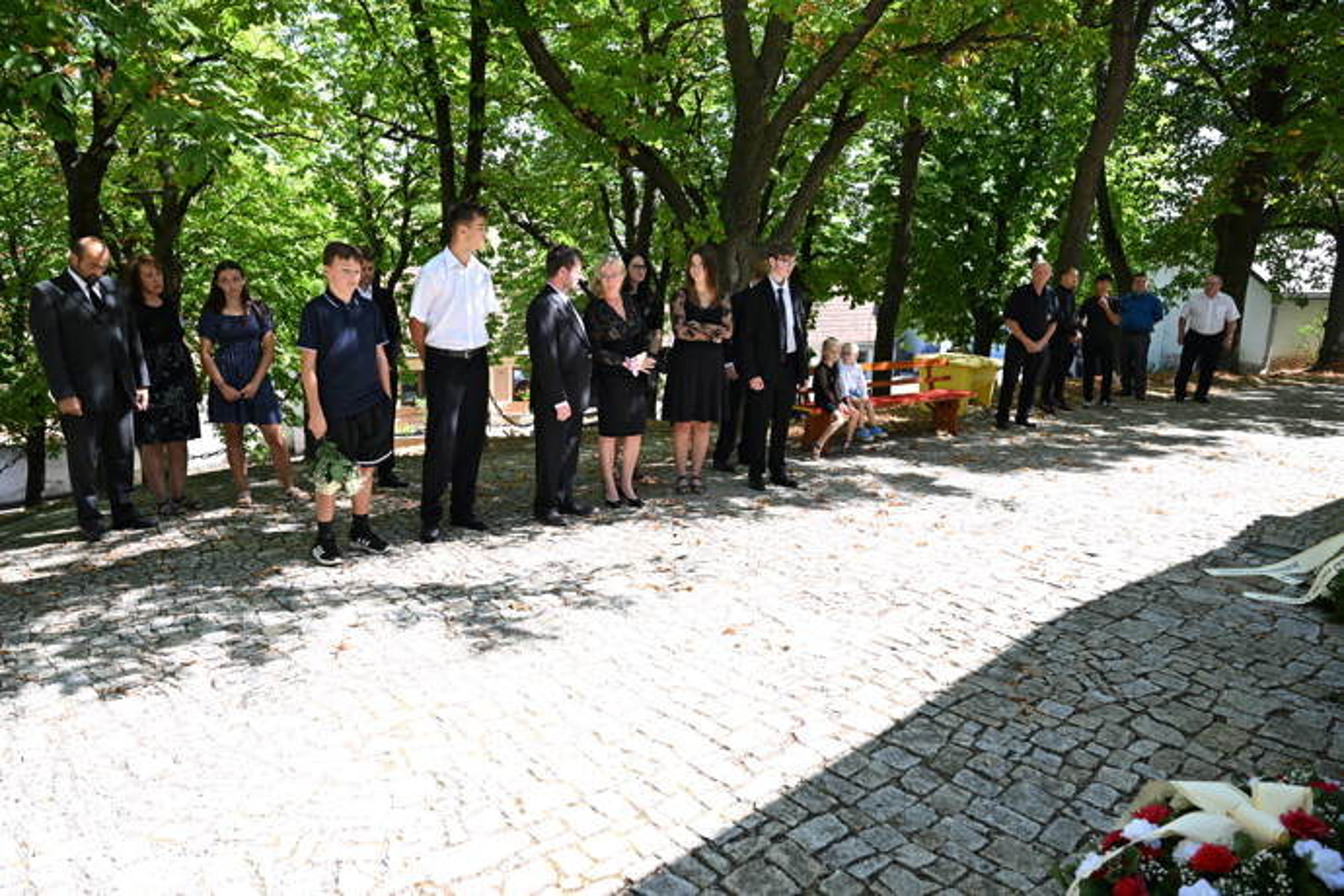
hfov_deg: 73.7
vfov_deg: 53.1
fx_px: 896
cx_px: 672
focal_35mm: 24
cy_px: 448
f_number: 5
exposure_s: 1/1000
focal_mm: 24
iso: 1250
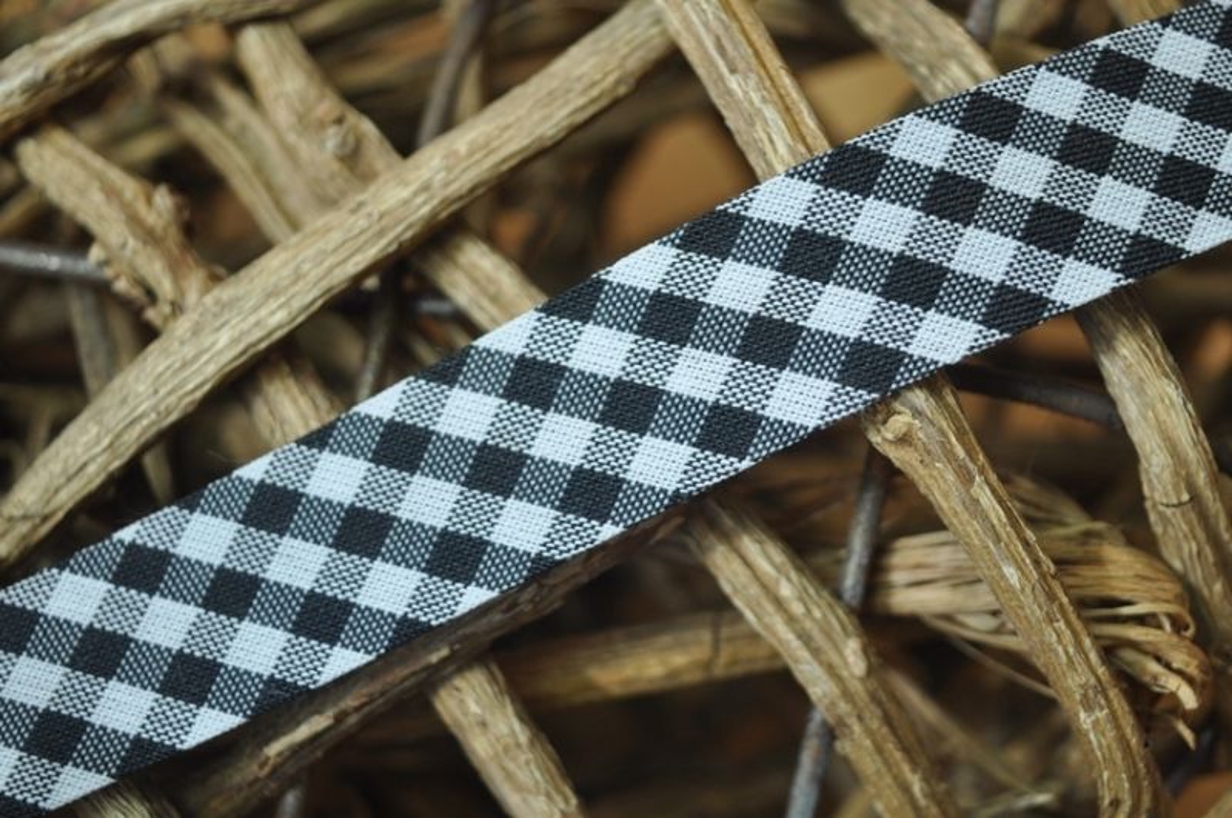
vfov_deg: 21.5
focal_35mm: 63
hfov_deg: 31.9
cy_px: 409
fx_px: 2153
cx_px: 616
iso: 400
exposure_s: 1/100
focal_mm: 42
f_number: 5
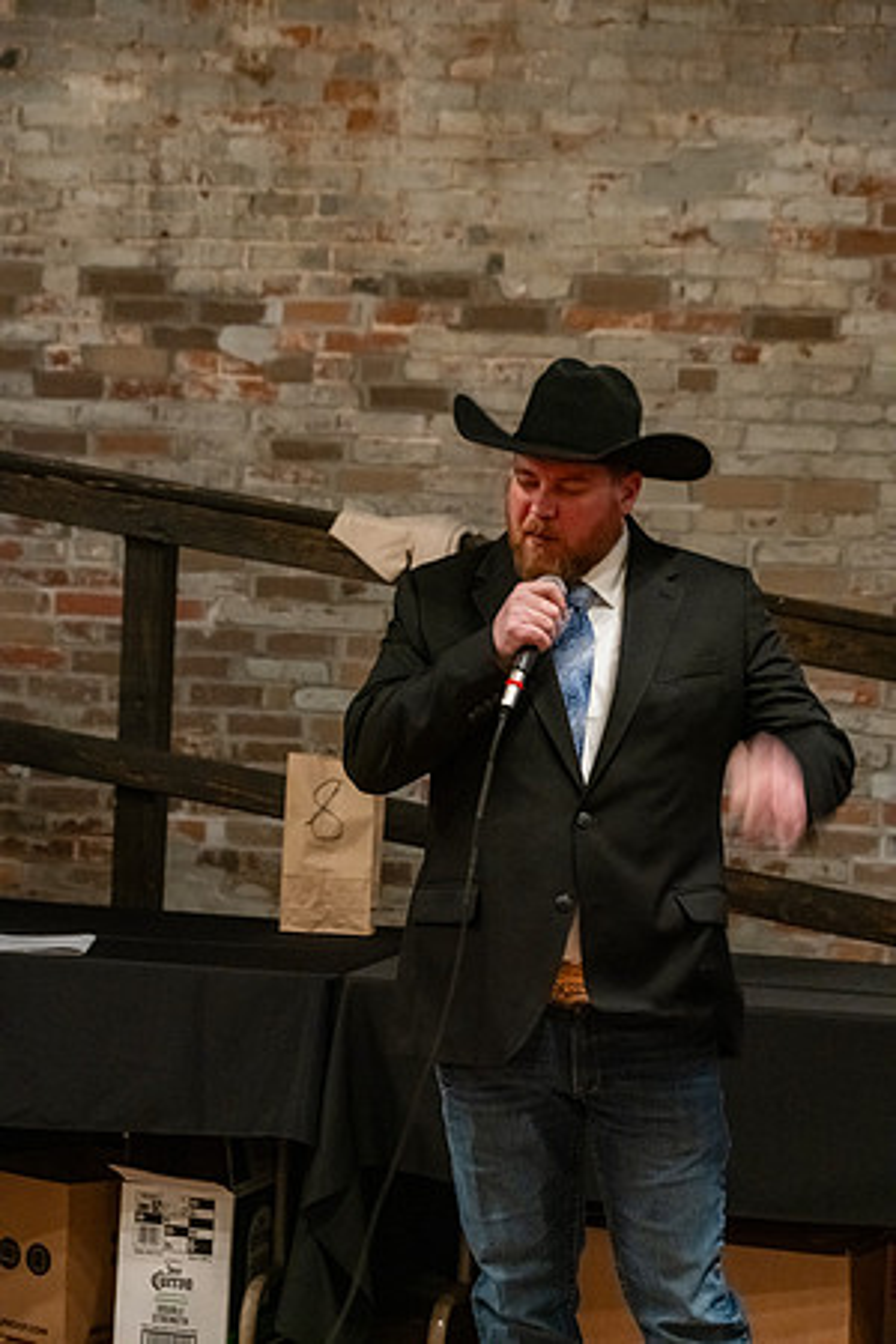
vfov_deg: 20.6
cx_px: 448
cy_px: 672
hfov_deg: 13.8
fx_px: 3696
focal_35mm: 99
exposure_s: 1/40
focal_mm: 99
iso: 6400
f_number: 6.3
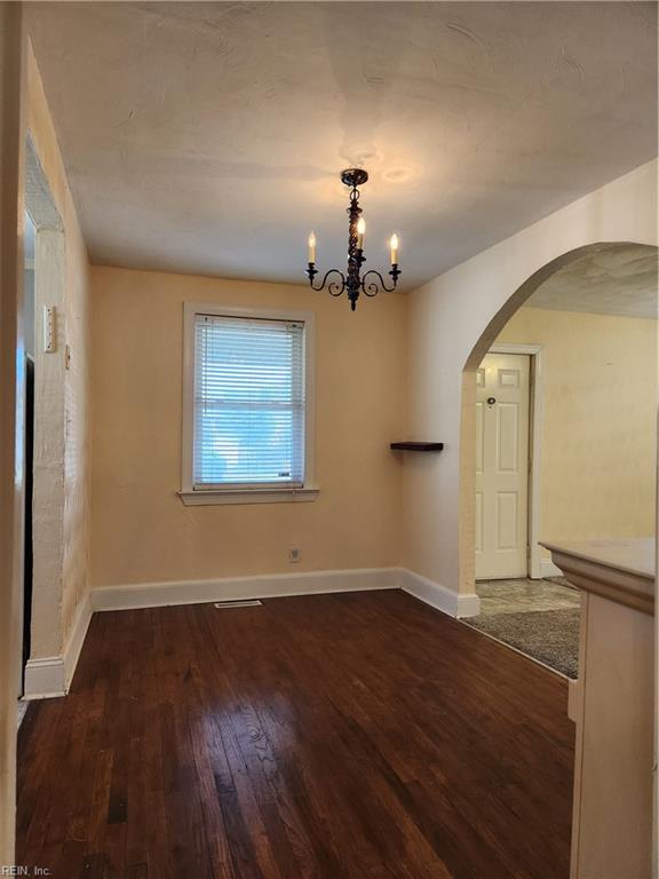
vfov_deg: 73.9
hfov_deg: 58.9
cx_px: 330
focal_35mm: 23
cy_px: 440
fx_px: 584
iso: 200
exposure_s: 1/120
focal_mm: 5.4
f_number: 1.8
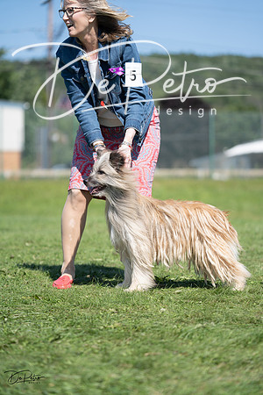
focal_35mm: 103
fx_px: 1129
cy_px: 198
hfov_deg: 13.3
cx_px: 132
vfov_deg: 19.8
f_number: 2.8
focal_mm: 103
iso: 100
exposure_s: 1/1250
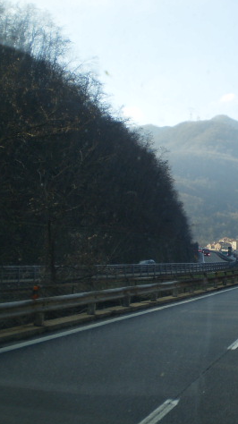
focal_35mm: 53
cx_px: 249
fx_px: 596
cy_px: 210
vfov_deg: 39.2
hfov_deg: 21.6
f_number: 3.1
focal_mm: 6.3
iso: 64
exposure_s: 1/400
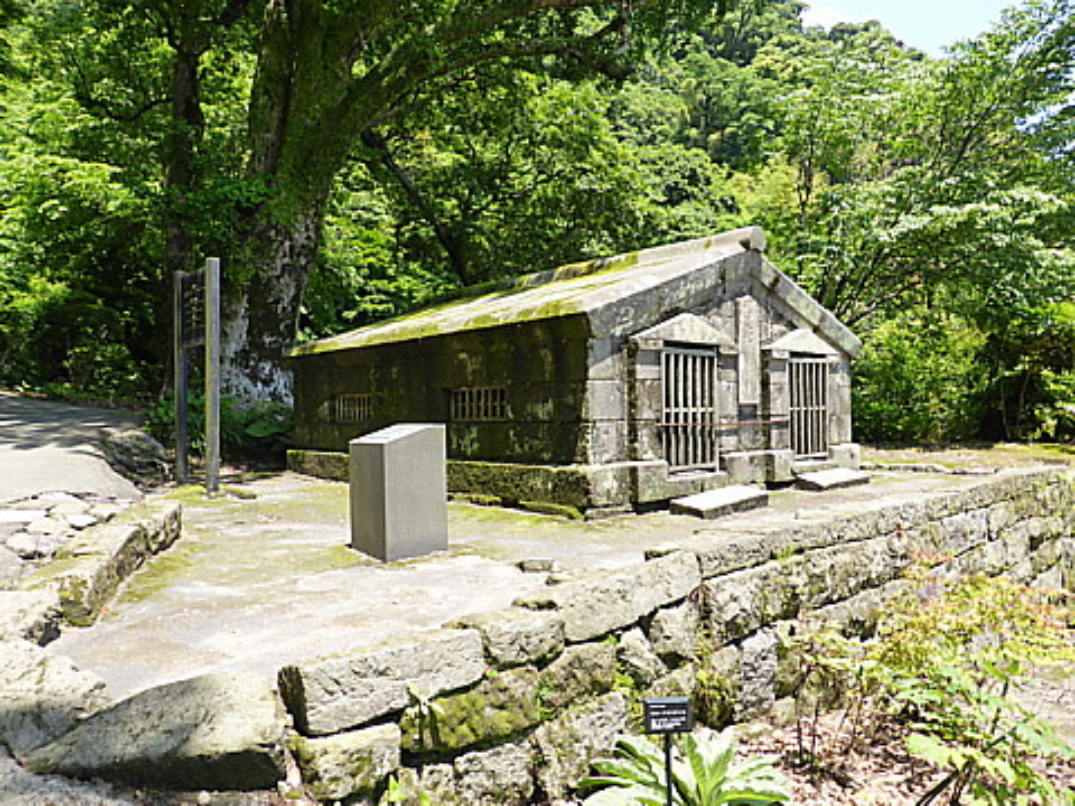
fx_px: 745
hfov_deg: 71.6
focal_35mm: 24
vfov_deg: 56.8
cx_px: 538
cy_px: 403
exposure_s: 1/400
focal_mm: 4.3
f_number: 3.3
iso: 160
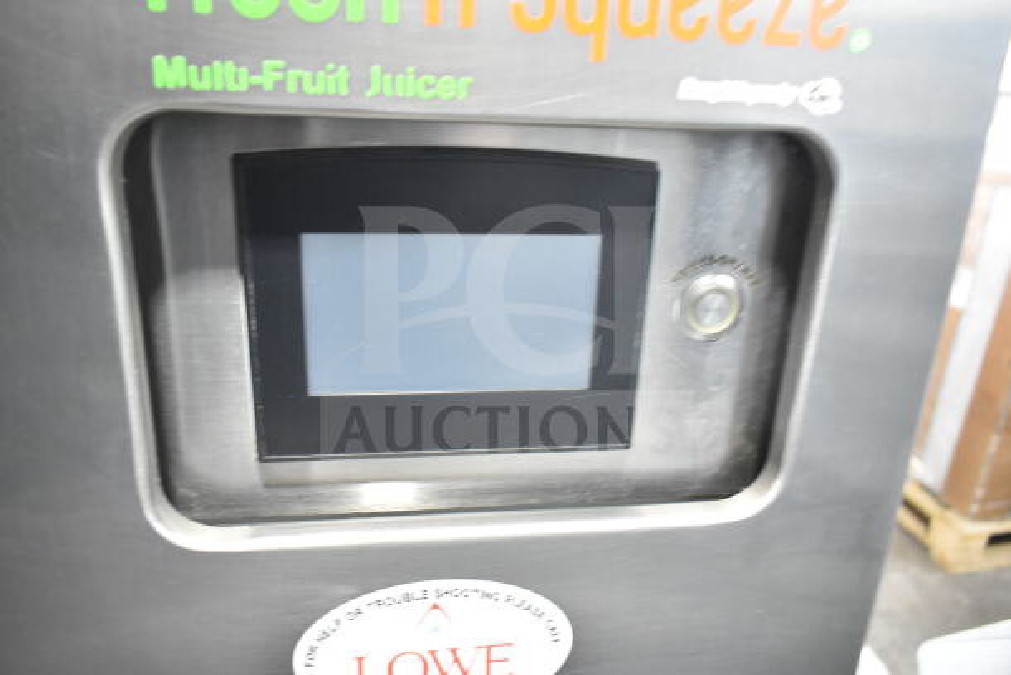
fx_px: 758
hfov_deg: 67.4
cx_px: 506
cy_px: 338
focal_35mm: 27
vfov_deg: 48.0
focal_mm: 18
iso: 1600
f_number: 4.5
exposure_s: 1/80
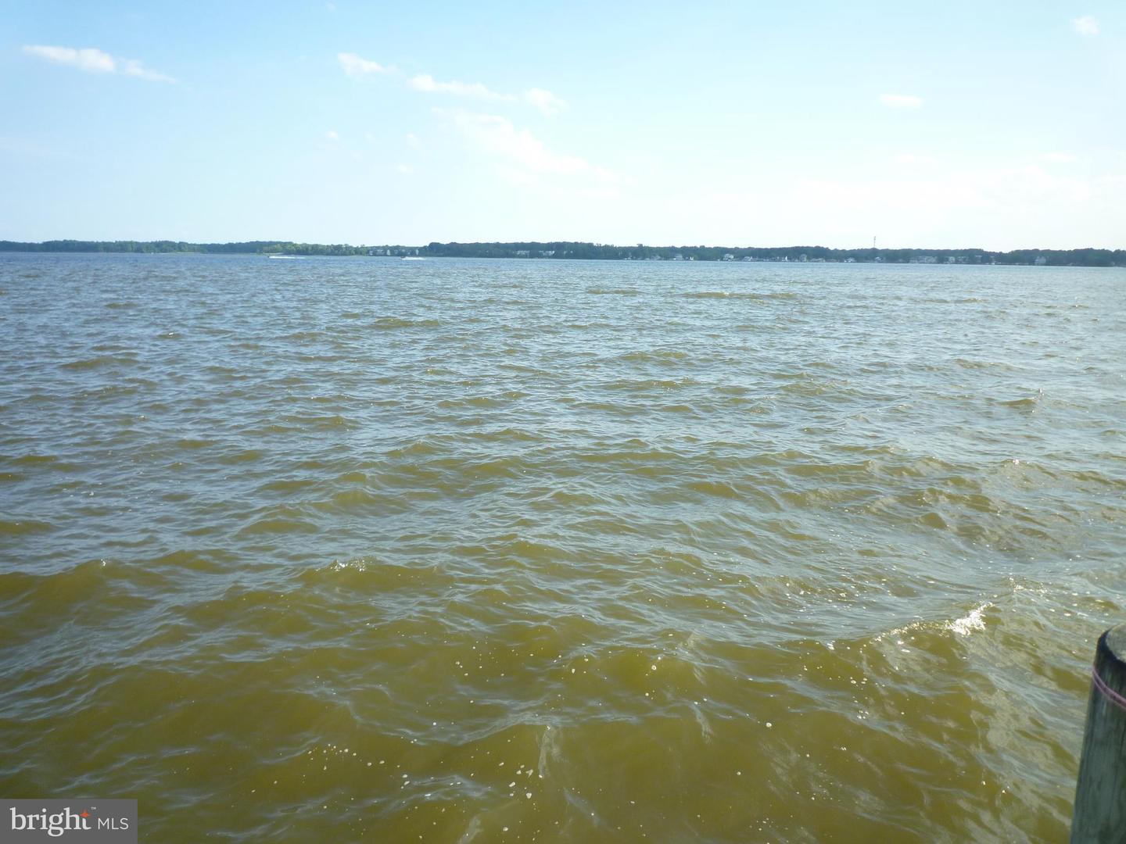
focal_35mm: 25
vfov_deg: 54.9
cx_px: 563
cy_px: 422
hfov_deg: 69.4
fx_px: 813
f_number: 2.8
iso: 80
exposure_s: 1/400
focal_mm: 4.4
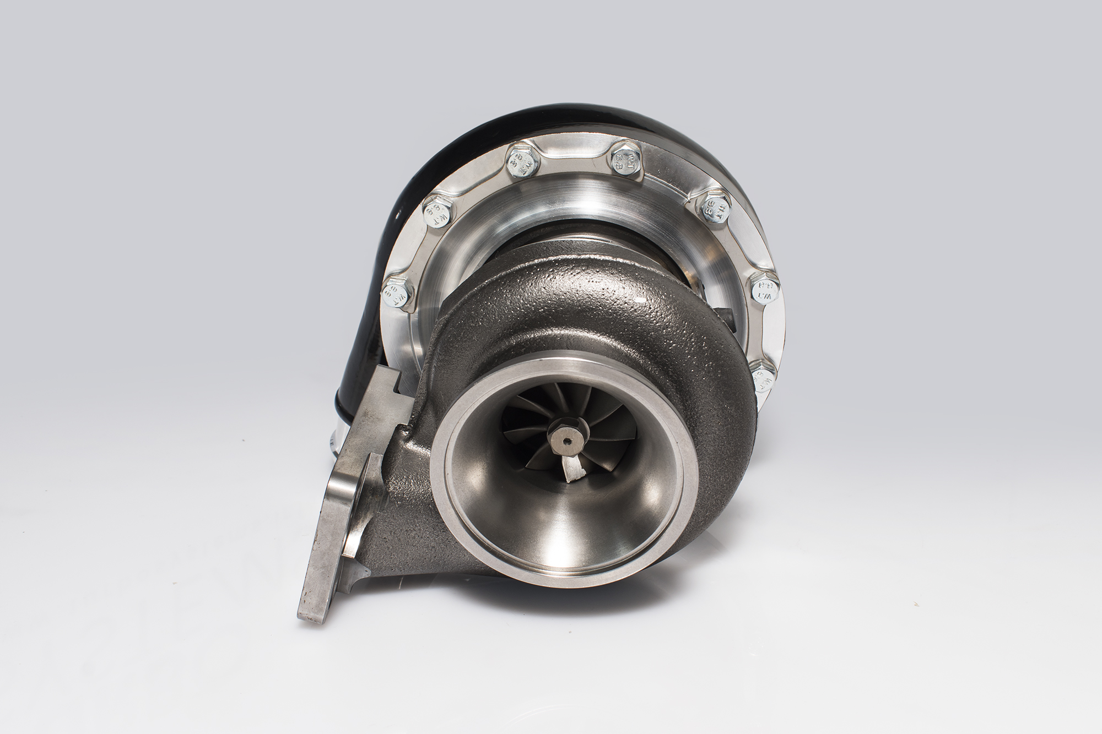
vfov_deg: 31.9
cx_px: 551
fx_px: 1285
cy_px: 367
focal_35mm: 42
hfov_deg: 46.4
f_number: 13
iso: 100
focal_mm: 28
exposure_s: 1/10
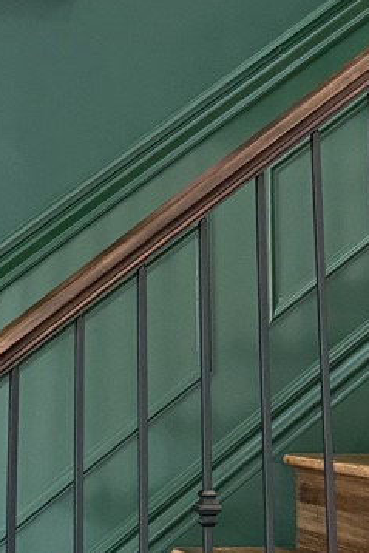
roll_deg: -0.4
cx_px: 69
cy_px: -110
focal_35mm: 112
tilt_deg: +14.7
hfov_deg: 12.2
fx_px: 1720
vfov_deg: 17.4
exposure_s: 1/60
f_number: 1.78
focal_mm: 6.76
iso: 400
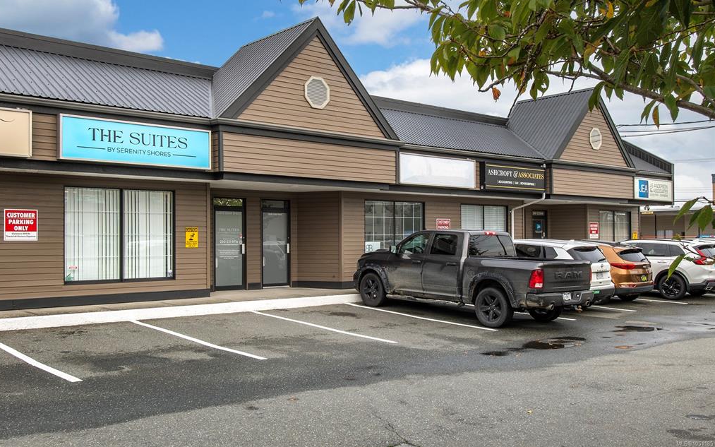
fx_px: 662
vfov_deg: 37.2
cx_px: 355
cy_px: 207
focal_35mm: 34
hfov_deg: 56.7
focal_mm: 22
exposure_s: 1/200
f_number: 11
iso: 320
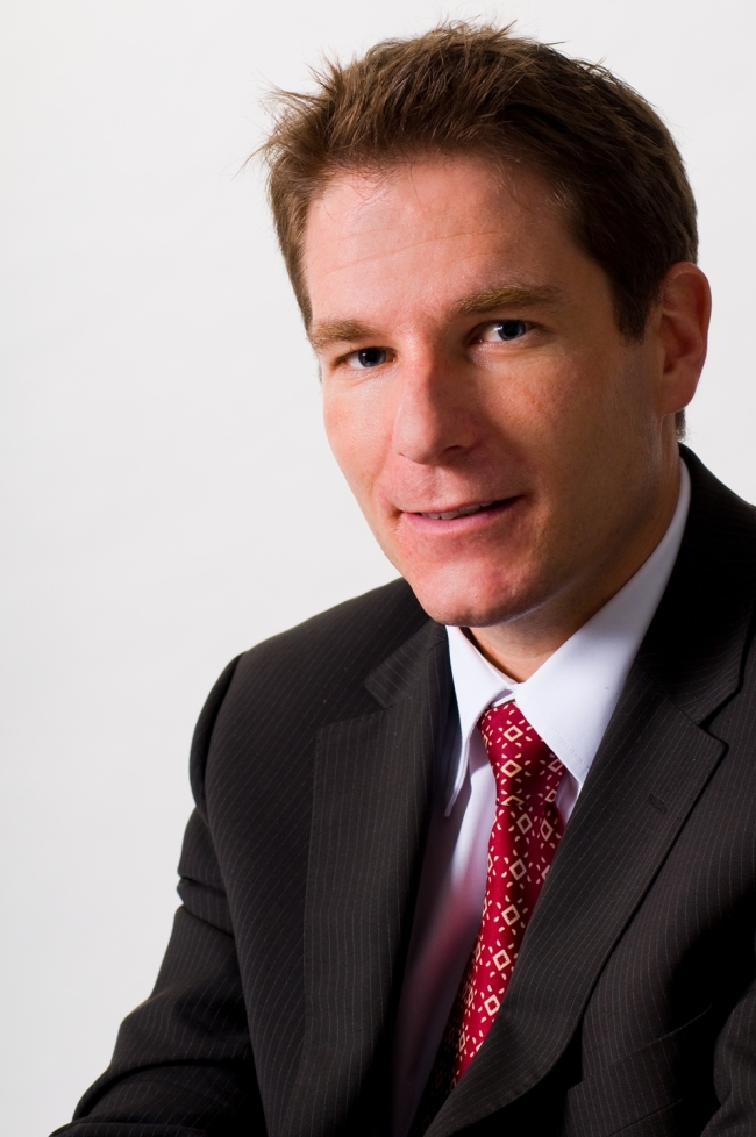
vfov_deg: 17.1
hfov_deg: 11.4
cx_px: 378
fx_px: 3788
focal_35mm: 120
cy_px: 568
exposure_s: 1/200
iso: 160
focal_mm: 80
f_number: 8
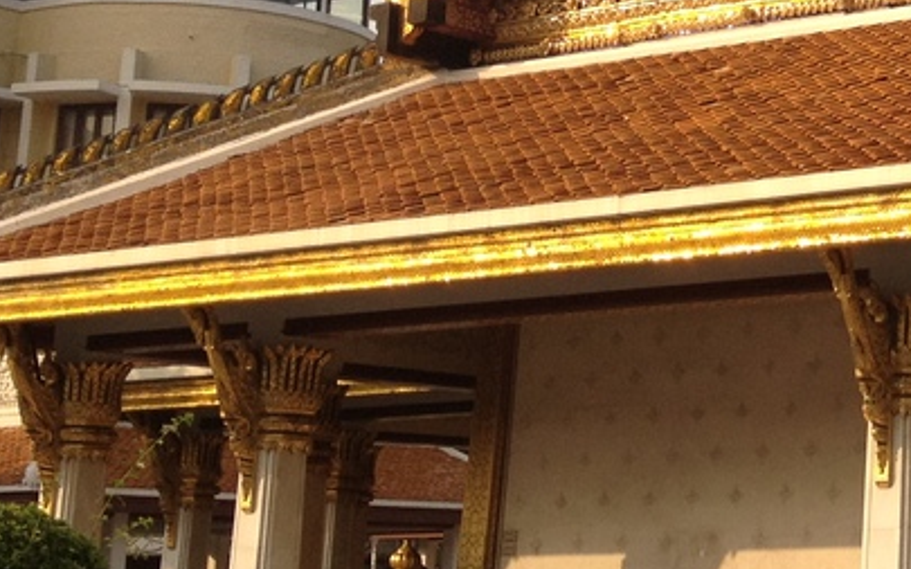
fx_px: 2731
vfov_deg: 11.8
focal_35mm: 110
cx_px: 1242
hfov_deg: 17.5
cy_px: 47
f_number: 2.4
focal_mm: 4.28
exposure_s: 1/920
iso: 64
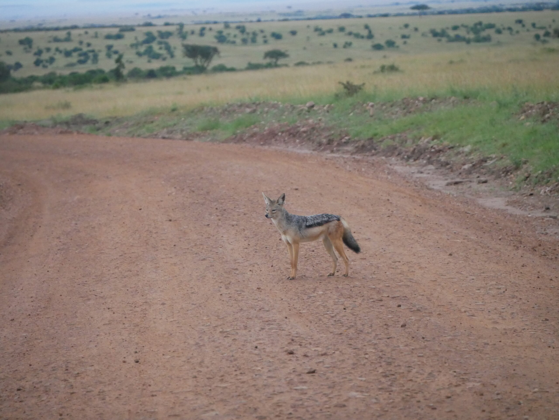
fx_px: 3683
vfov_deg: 6.5
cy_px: 210
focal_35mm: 228
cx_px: 280
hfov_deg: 8.7
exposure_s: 1/250
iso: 3200
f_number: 5.6
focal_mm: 114
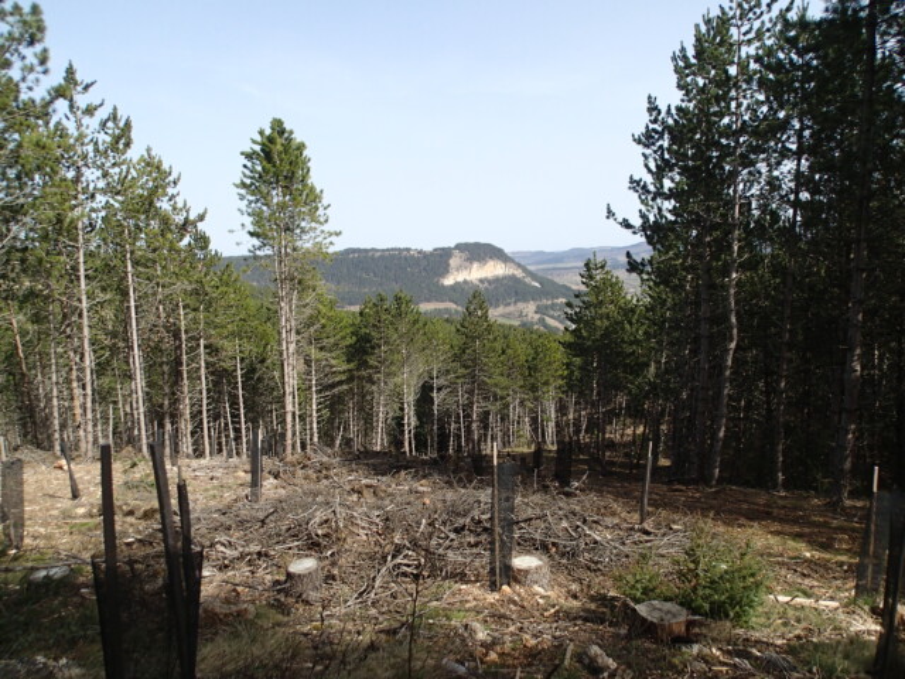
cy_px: 340
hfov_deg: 69.4
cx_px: 452
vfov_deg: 54.9
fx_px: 654
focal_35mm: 25
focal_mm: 4.5
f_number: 8
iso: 100
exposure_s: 1/125
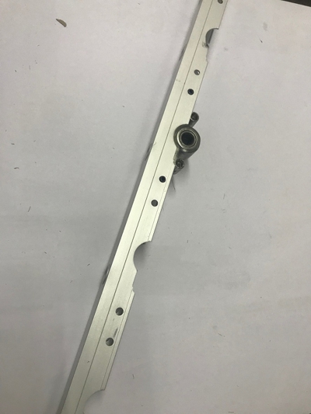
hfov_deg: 49.8
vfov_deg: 63.4
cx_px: 156
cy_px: 207
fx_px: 335
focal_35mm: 28
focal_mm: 3.99
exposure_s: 1/33
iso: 25
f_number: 1.8
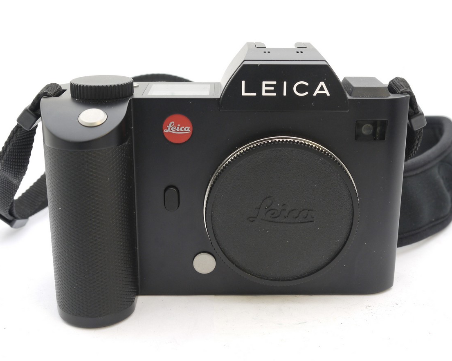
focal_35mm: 53
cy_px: 183
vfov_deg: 28.6
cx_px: 236
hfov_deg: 35.4
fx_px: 709
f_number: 10
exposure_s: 1/4
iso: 400
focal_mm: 25
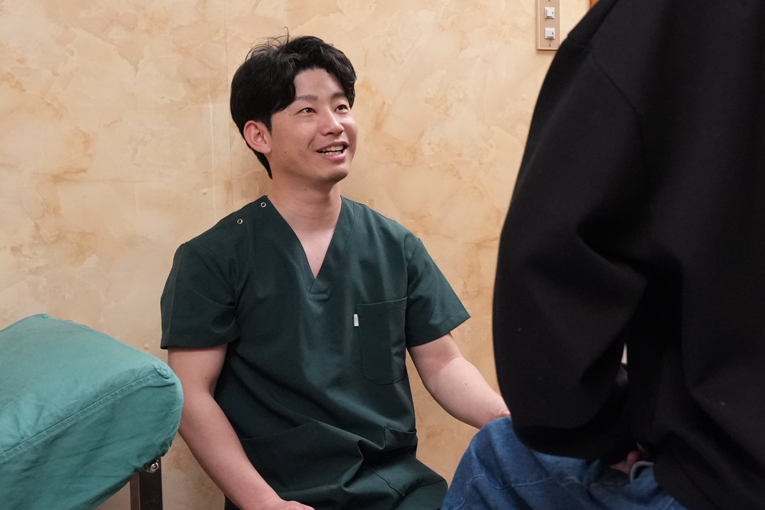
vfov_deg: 24.6
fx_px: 1169
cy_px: 267
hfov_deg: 36.2
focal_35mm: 55
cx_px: 409
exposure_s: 1/1600
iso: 12800
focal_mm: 40
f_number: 6.3
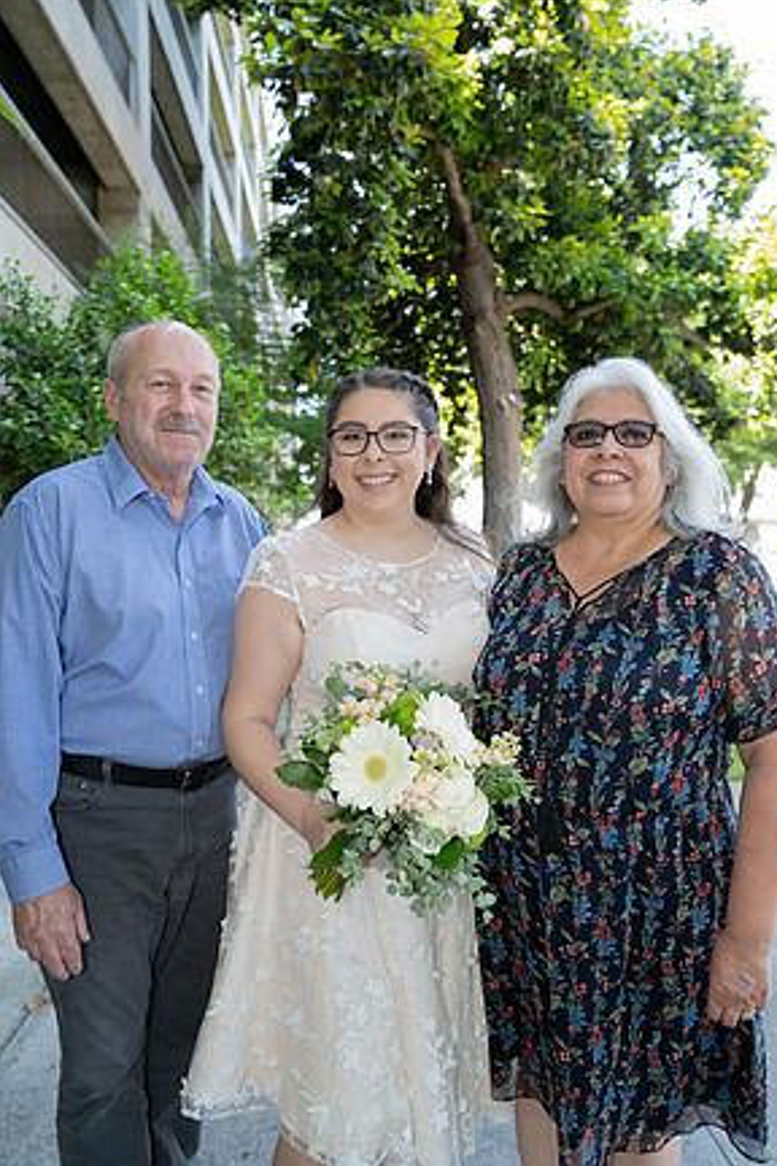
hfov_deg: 51.3
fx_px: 809
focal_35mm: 25
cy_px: 596
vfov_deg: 71.5
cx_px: 402
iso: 640
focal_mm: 24
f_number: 3.2
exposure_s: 1/250
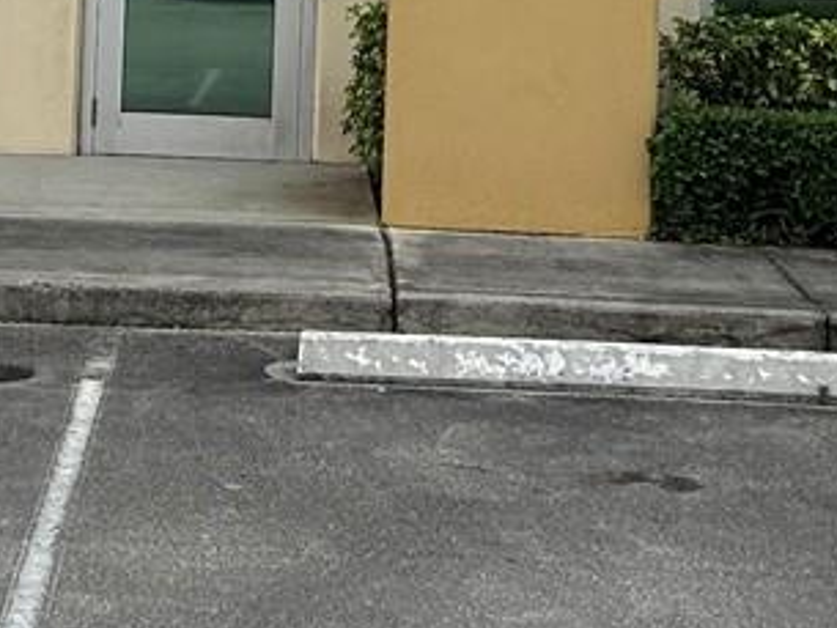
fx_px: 3048
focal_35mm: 126
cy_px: -326
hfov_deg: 15.6
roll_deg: -2.9
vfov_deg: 11.3
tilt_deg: +3.0
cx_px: 239
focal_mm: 6.86
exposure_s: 1/4184
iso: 80
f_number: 1.78
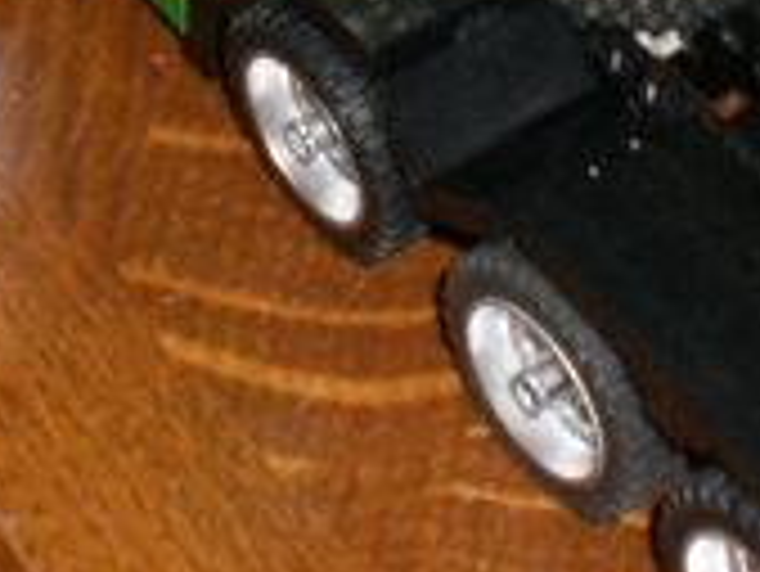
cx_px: 580
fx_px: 3164
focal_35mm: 144
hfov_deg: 13.6
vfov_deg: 10.0
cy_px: -284
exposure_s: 1/60
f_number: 3.1
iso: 200
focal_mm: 6.3
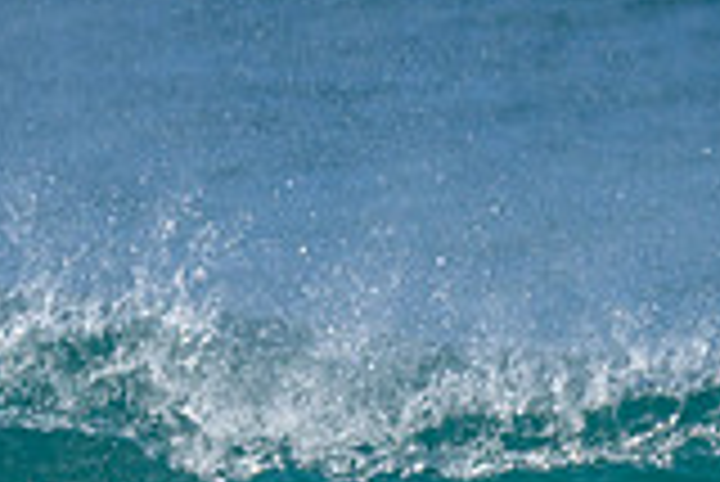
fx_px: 79750
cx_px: 201
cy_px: 682
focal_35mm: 3984
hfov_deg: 0.5
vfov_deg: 0.3
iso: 280
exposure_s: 1/2000
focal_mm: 800
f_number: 6.3
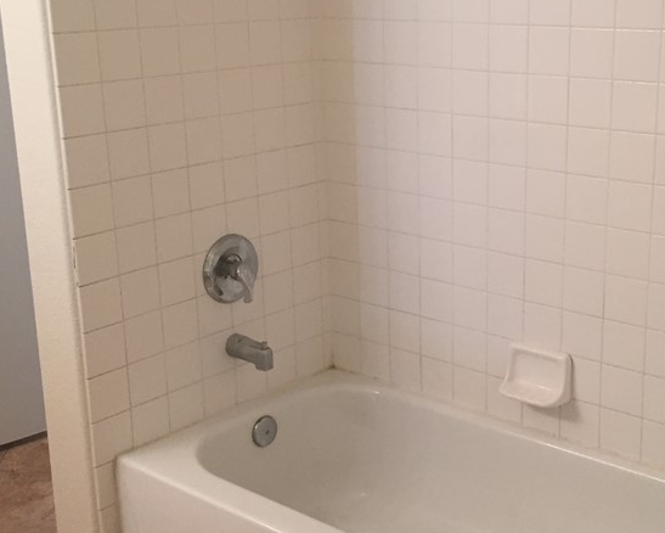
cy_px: 256
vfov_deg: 28.6
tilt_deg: -15.7
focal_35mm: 53
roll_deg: +0.3
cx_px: 411
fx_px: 1043
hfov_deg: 35.2
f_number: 2.2
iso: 50
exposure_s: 1/30
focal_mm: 4.15
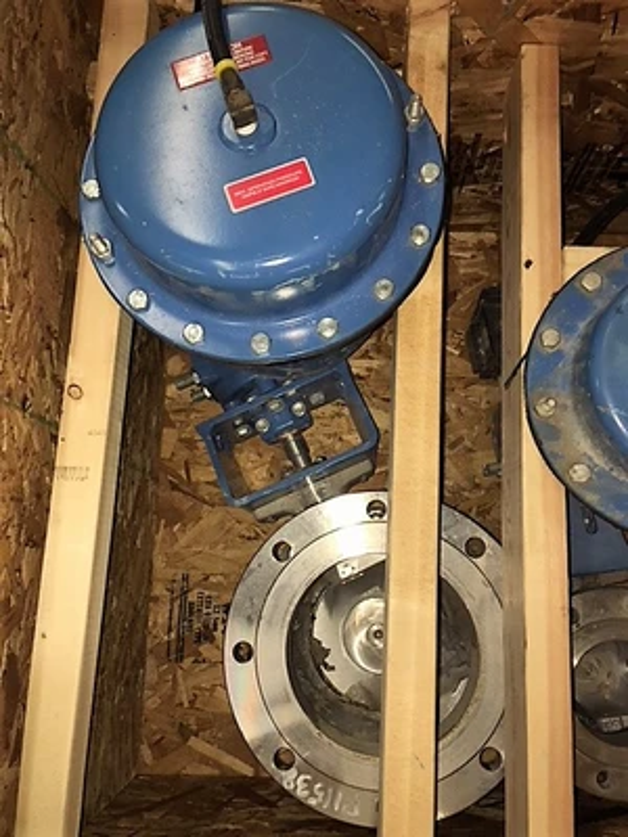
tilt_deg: -78.2
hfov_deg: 48.2
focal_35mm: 29
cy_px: 418
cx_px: 314
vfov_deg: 61.7
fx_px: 701
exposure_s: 1/30
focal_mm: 4.15
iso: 25
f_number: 2.2
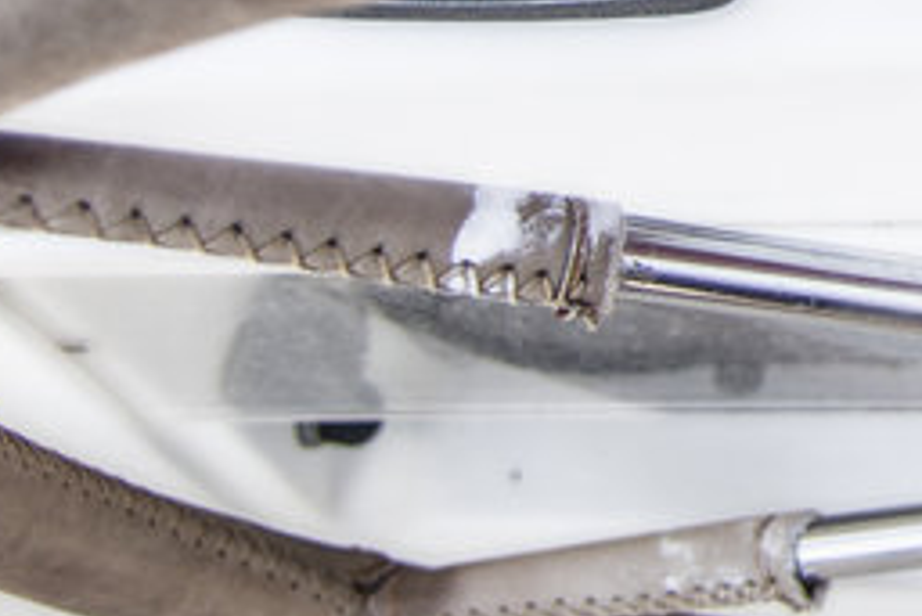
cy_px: -634
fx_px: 4484
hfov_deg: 10.8
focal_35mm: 175
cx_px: 1790
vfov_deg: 7.5
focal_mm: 35
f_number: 4
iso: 200
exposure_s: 1/500
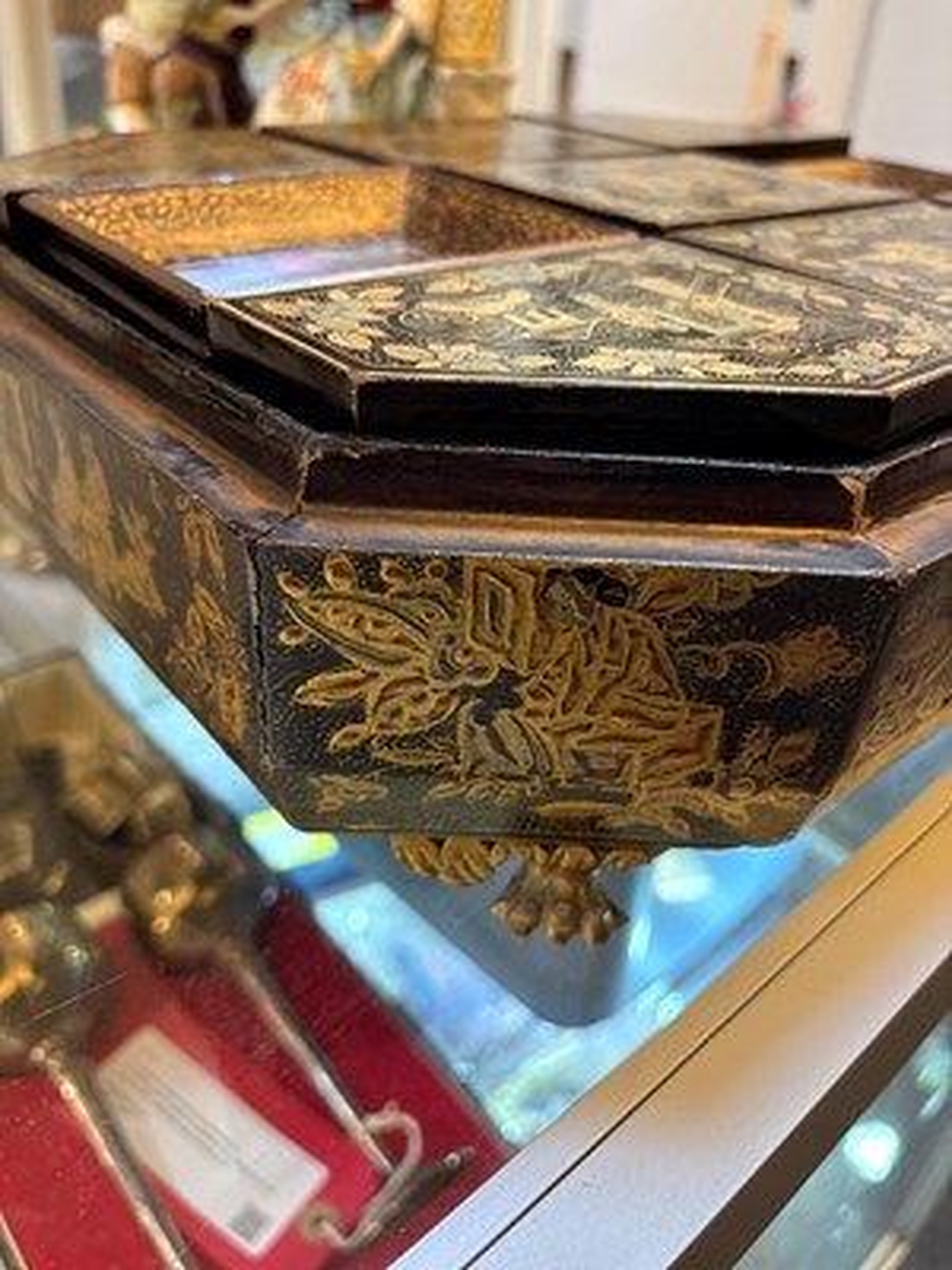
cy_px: 635
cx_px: 476
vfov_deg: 67.3
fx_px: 953
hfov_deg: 53.1
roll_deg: -3.0
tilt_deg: -32.8
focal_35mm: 26
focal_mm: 5.96
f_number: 1.6
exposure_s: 1/50
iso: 125
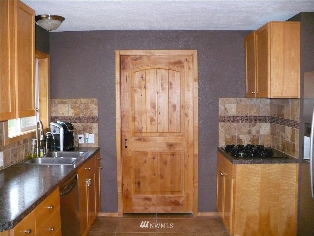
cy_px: 118
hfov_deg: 50.1
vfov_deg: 38.7
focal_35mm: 37
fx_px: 336
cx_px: 157
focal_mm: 6.1
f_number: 2.8
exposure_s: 1/30
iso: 500
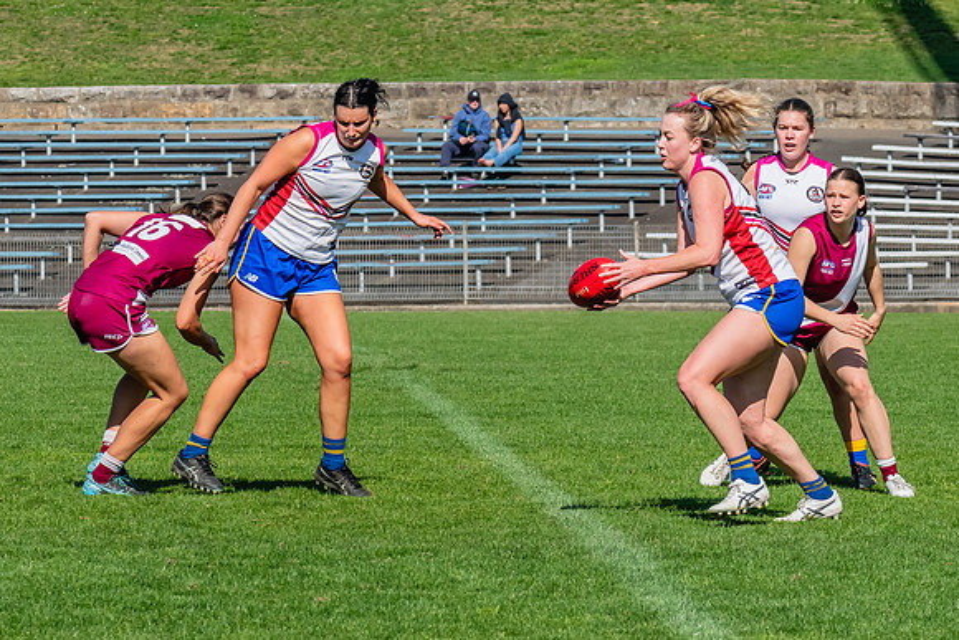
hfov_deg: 6.1
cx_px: 755
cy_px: 281
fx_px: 8993
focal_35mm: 338
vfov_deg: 4.1
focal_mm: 190
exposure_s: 1/1250
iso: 800
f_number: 13
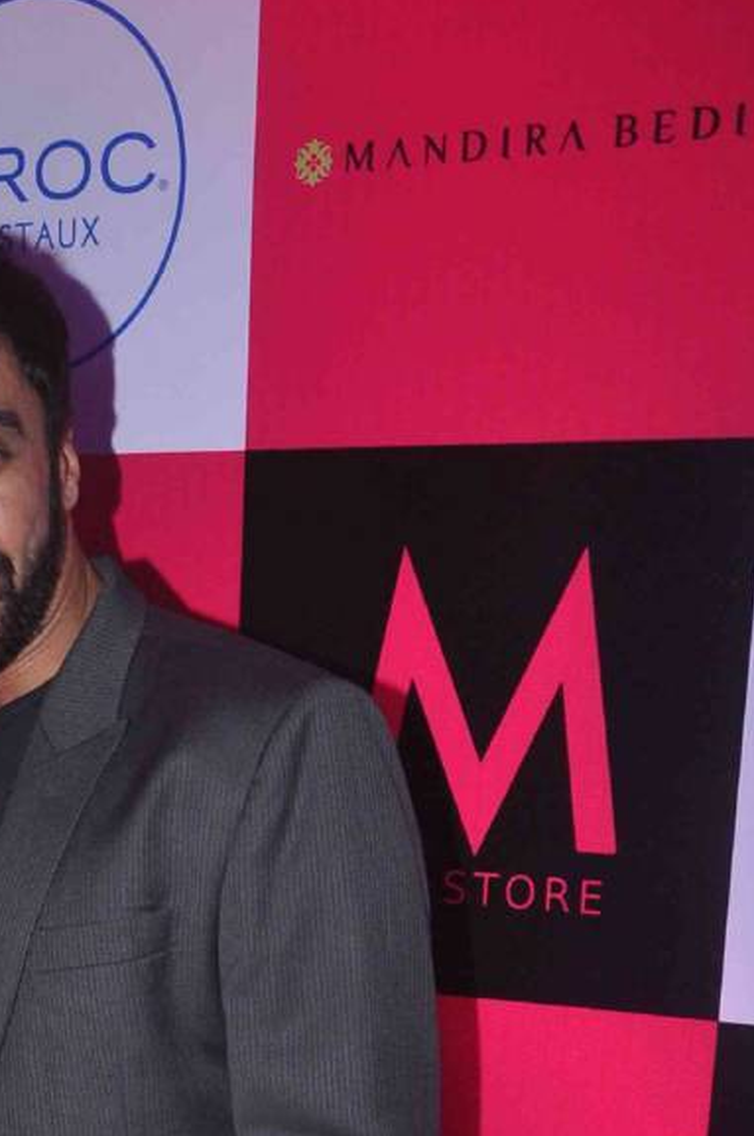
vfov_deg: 21.3
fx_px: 2753
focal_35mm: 87
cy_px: 1439
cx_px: -117
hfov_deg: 15.1
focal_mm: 21
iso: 640
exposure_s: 1/200
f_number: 9
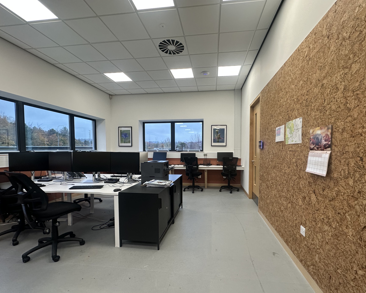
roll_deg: -0.5
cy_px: 157
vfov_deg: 80.2
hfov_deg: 93.0
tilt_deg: -2.7
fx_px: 173
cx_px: 193
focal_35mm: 16
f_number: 2.2
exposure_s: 1/100
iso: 160
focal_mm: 2.22
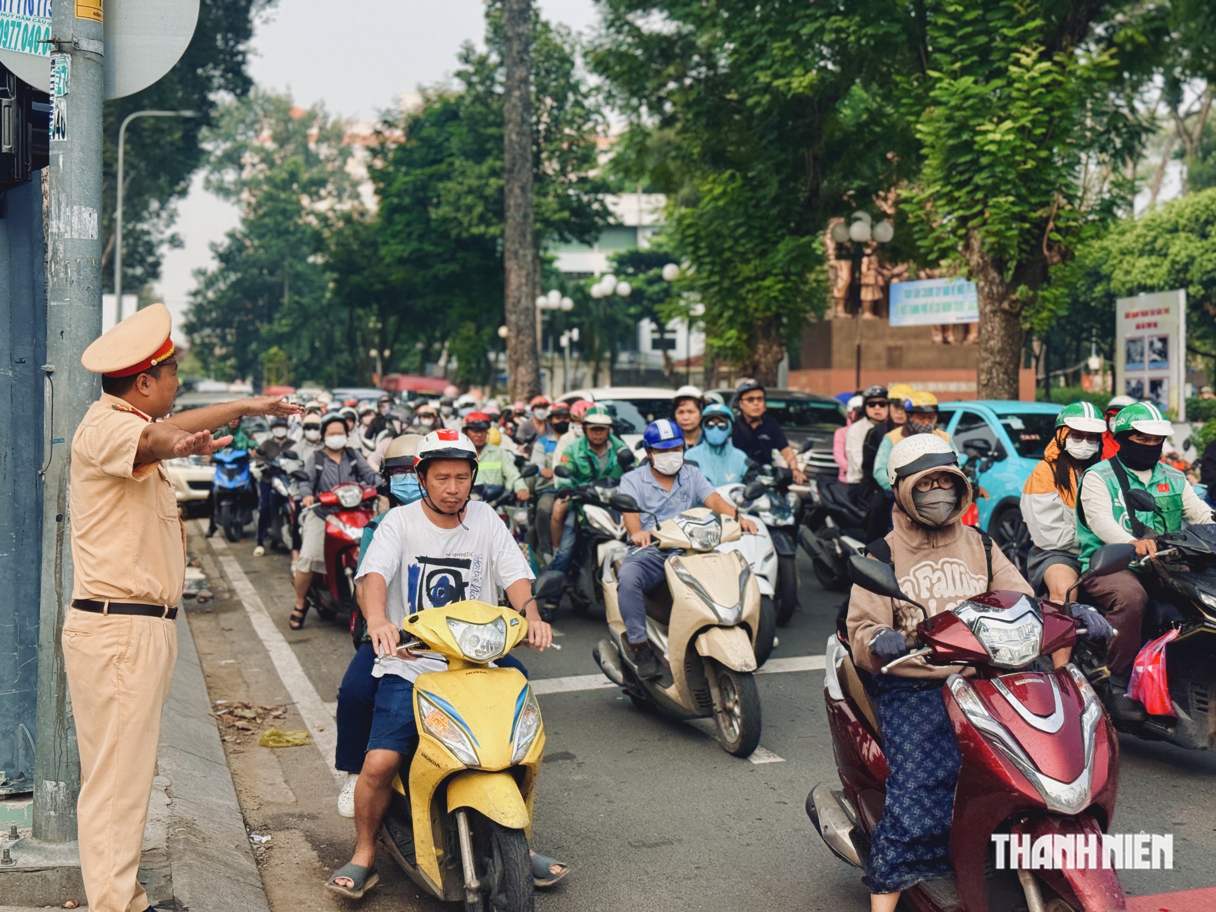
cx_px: 608
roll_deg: -0.4
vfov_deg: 30.3
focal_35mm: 48
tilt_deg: -2.2
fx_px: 1686
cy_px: 456
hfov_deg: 39.7
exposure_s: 1/2762
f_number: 1.78
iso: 64
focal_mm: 6.76
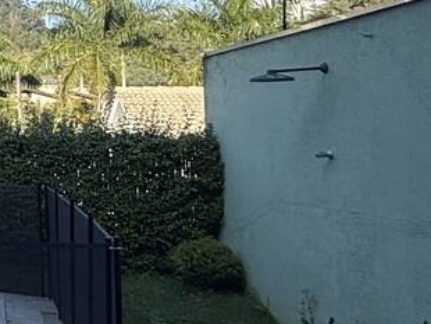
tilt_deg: +2.1
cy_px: 89
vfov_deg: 22.4
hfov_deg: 20.5
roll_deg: +0.0
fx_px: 810
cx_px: -352
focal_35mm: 65
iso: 50
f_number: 2.2
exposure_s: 1/841
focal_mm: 2.22
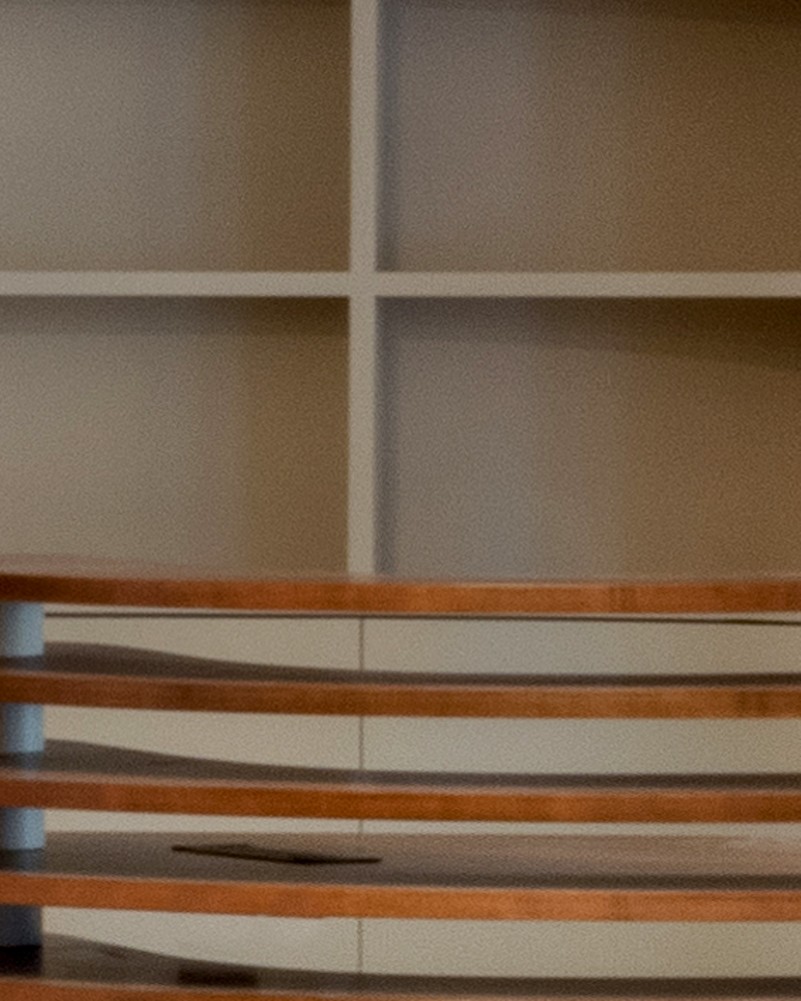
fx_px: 7882
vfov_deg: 7.2
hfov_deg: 5.8
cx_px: 1227
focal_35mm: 266
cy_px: 1028
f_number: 22
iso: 100
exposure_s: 8
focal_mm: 21
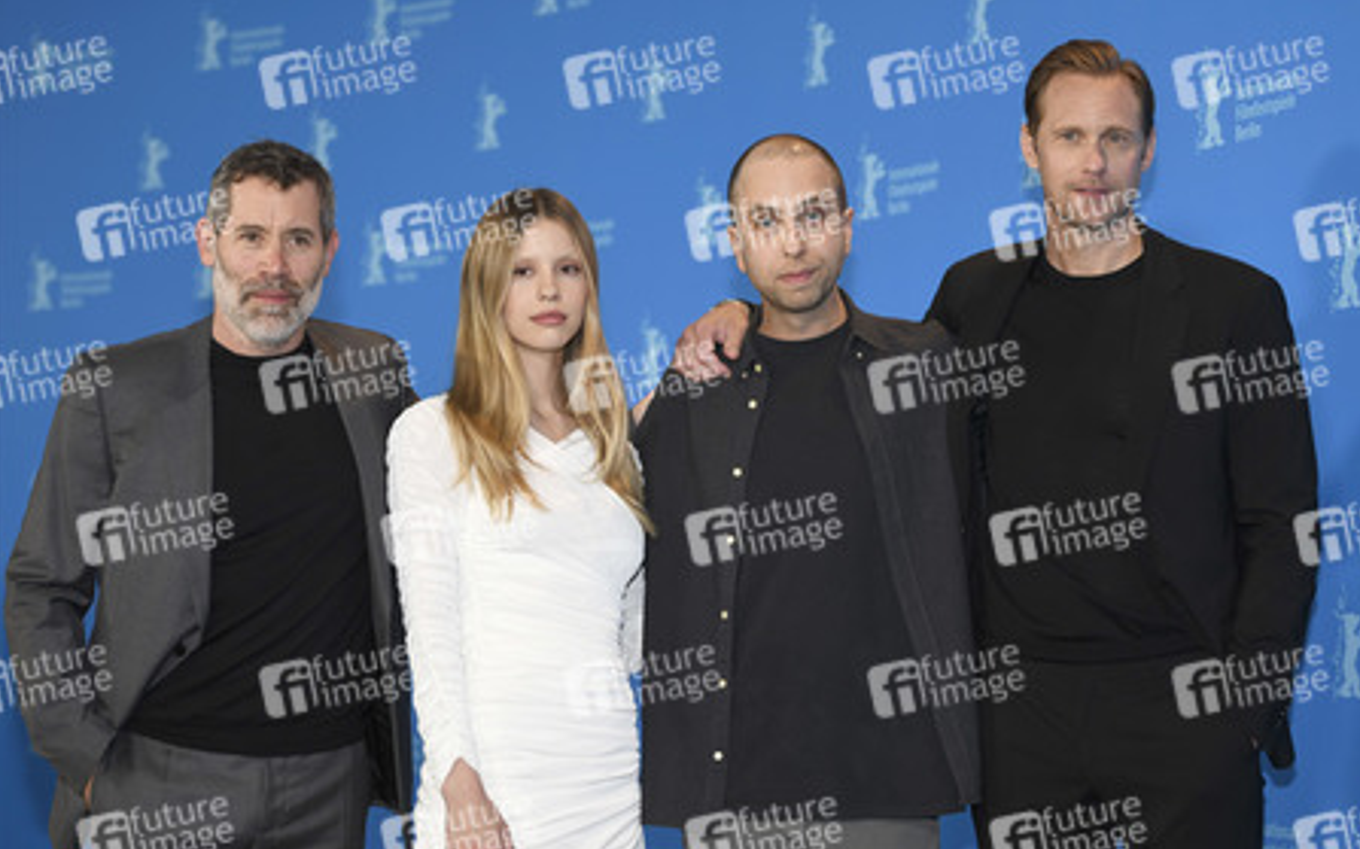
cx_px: 683
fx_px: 2668
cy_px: 453
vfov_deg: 18.1
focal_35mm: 72
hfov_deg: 28.6
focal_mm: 70
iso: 640
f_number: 3.2
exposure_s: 1/400
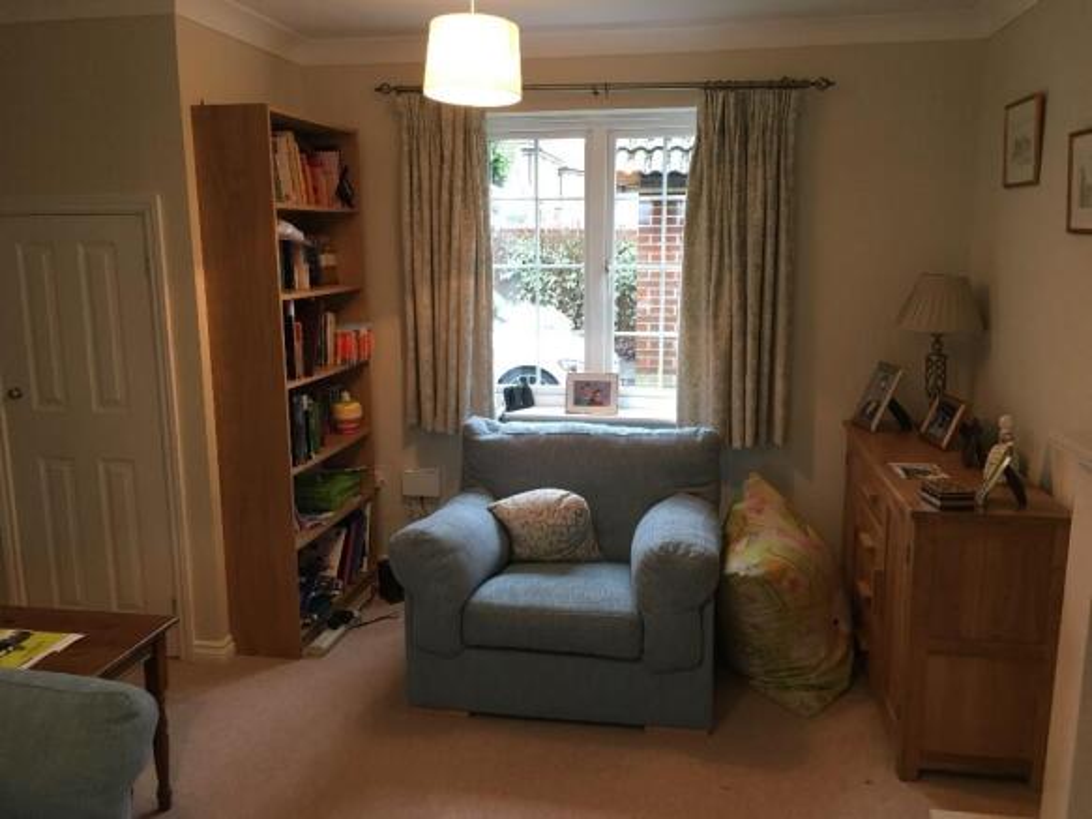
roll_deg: +0.5
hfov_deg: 61.7
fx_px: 915
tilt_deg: -10.3
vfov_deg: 48.2
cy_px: 410
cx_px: 546
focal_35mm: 29
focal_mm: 4.15
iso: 125
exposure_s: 1/33
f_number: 2.2
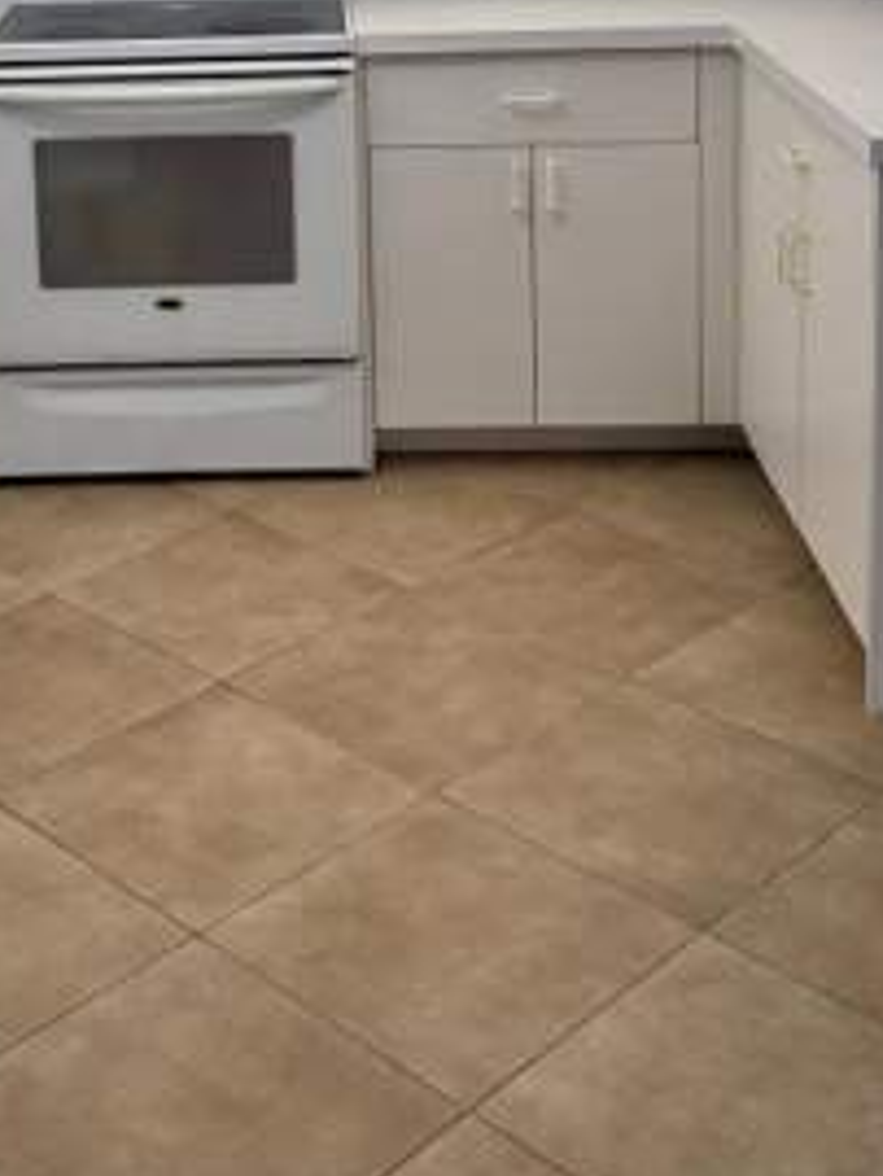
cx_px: 232
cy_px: 39
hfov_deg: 25.4
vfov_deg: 31.6
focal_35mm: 57
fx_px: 1937
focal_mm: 6.76
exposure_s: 1/120
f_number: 1.78
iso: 160
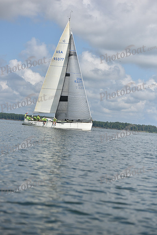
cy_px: 118
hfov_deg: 17.1
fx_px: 523
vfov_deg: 25.4
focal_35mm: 80
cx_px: 78
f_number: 3.5
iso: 320
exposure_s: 1/8000
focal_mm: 80
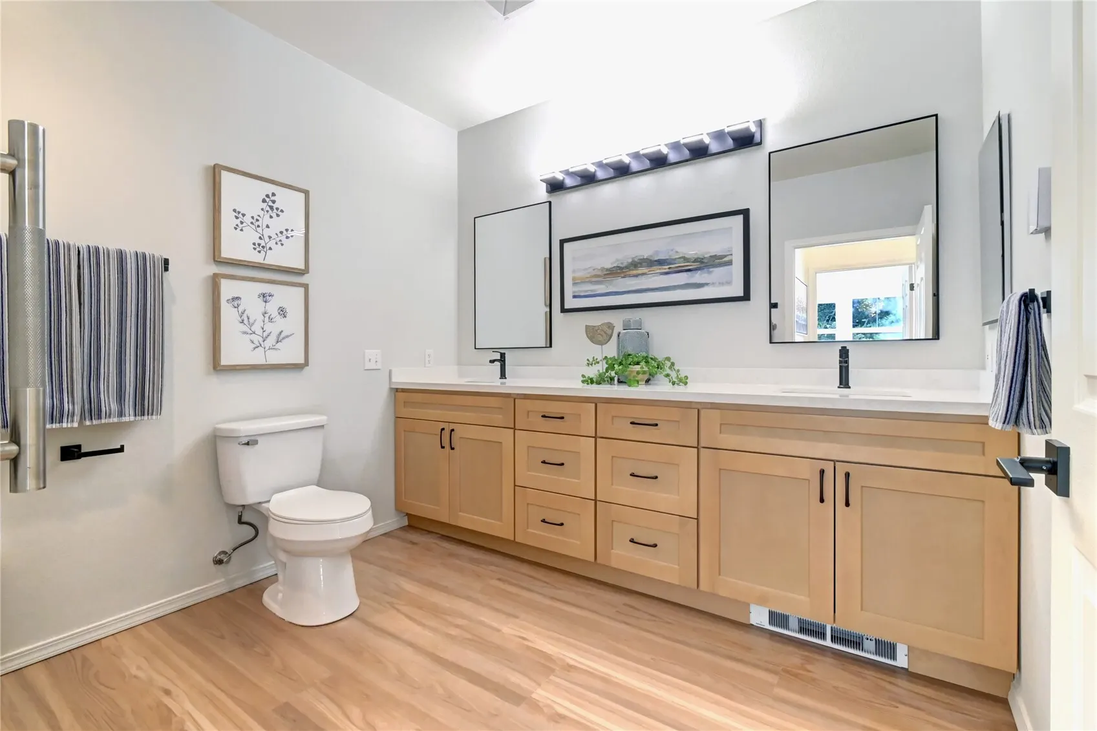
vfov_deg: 77.3
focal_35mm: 15
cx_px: 548
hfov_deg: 100.4
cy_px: 366
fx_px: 457
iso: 3200
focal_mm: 10
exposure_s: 1/4
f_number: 11
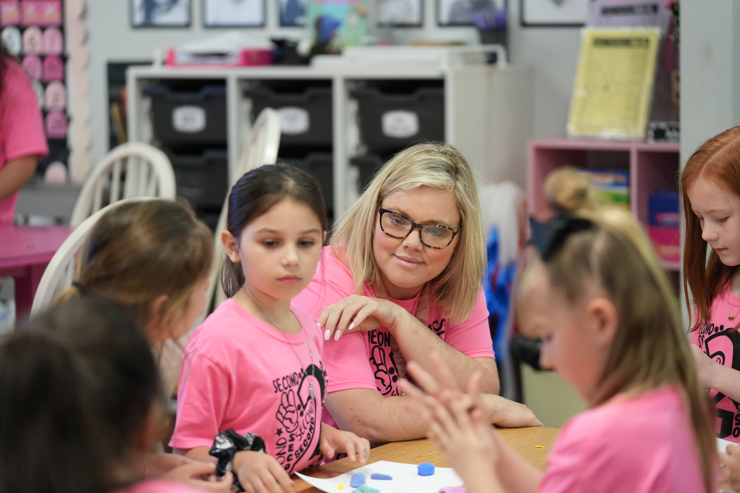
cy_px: 246
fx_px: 2487
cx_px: 370
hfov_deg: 16.9
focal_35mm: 121
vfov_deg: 11.3
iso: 3200
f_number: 2.8
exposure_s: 1/250
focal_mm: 121
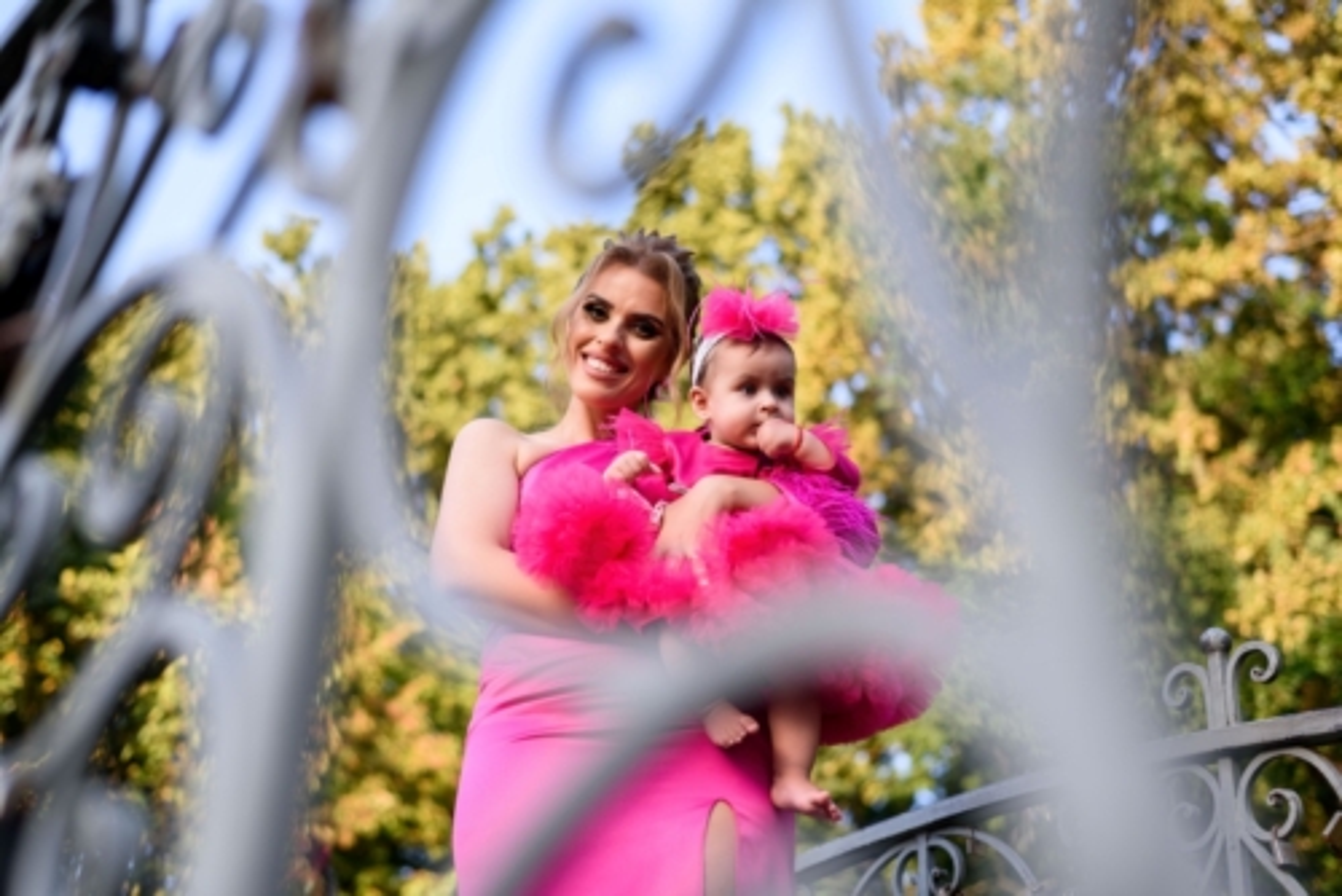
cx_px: 671
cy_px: 448
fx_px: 1865
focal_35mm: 50
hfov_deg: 39.6
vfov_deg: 27.0
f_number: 2.8
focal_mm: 50
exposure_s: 1/320
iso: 125
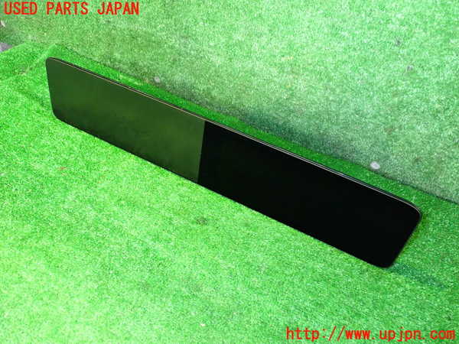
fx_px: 398
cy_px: 172
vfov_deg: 46.8
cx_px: 230
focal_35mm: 30
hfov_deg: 60.0
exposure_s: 1/20
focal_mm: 5.4
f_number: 2.3
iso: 800
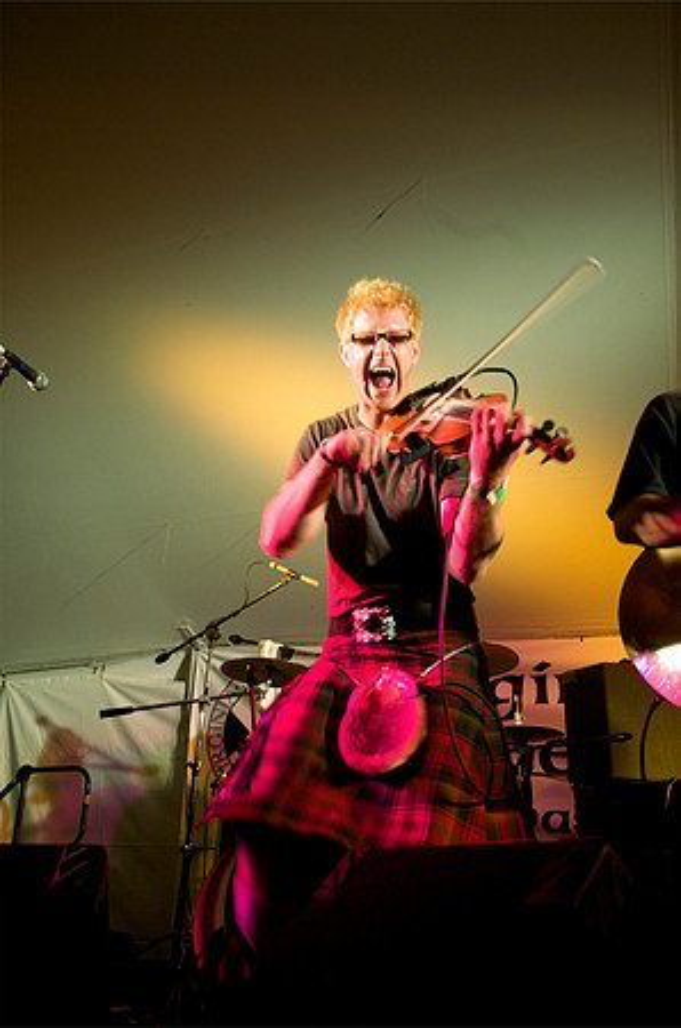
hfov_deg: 43.4
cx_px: 340
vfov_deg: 62.0
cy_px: 514
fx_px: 855
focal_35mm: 30
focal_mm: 20
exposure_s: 1/20
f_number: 5.6
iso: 500
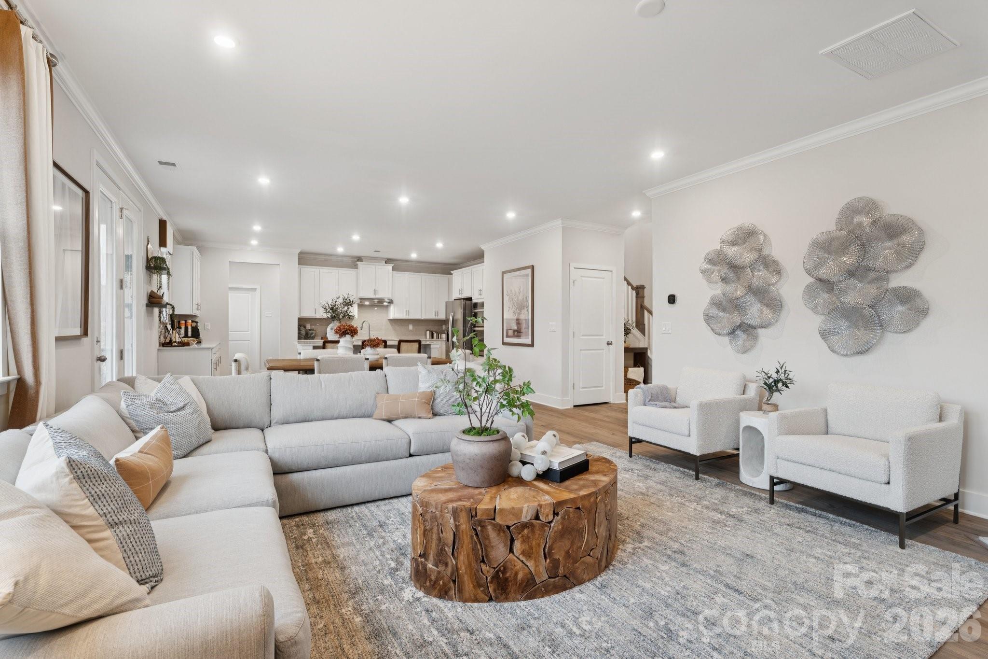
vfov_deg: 73.7
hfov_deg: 96.7
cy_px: 330
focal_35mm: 16
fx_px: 439
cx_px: 494
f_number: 8
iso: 400
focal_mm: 16
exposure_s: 1/5
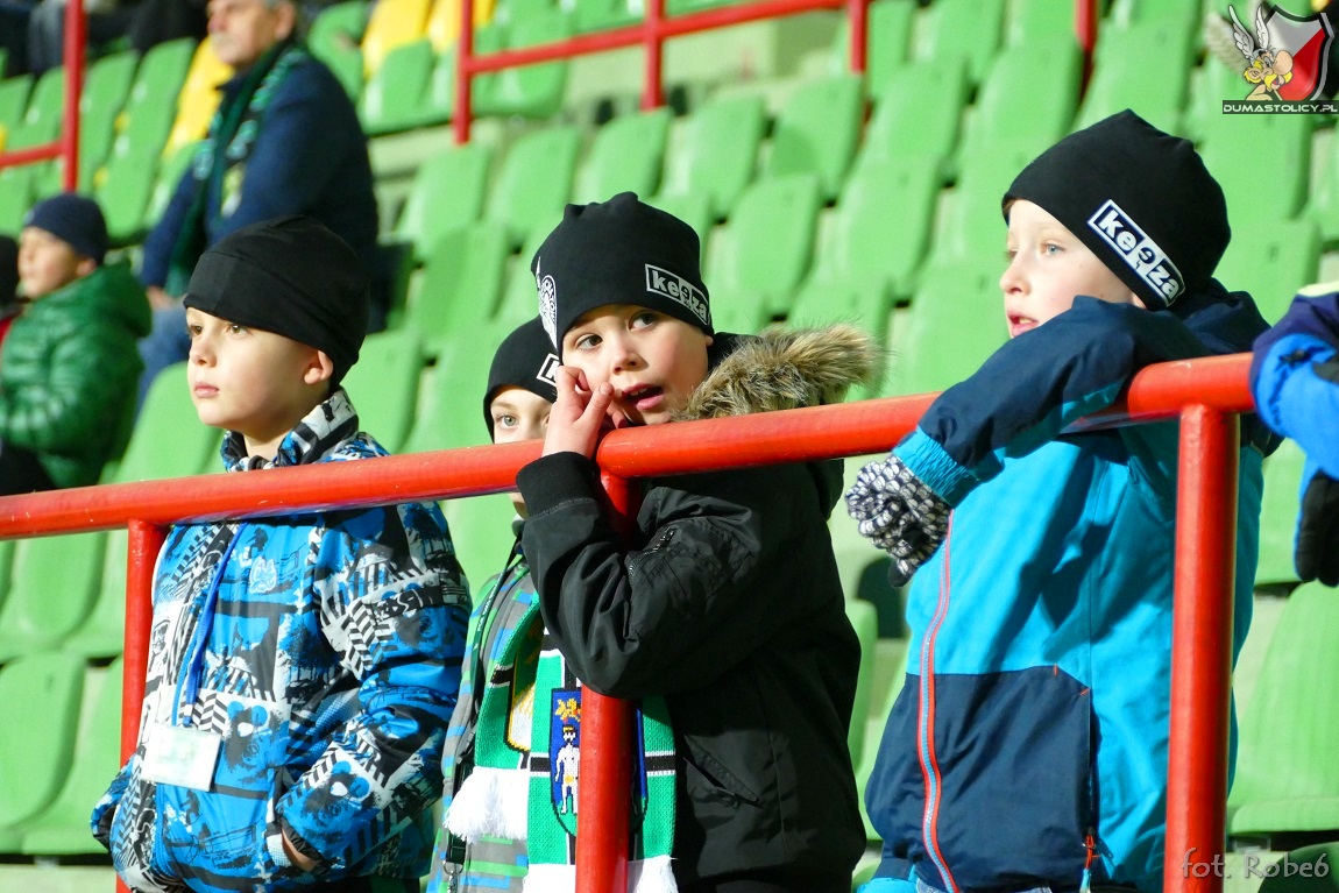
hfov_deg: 8.2
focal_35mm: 250
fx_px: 9299
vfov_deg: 5.5
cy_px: 446
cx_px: 670
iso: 1600
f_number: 4
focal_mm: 91.1
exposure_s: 1/80
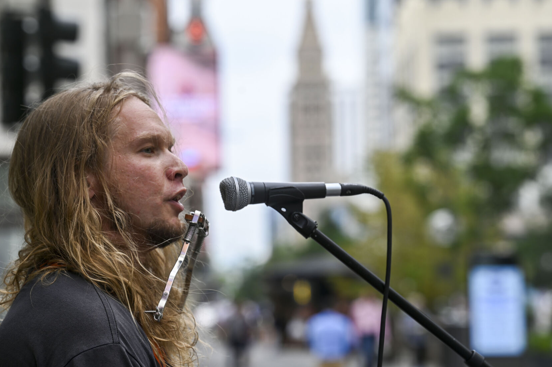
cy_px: 178
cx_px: 278
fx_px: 2359
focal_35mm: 154
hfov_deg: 13.3
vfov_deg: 8.9
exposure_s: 1/250
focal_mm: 145
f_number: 5.6
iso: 100
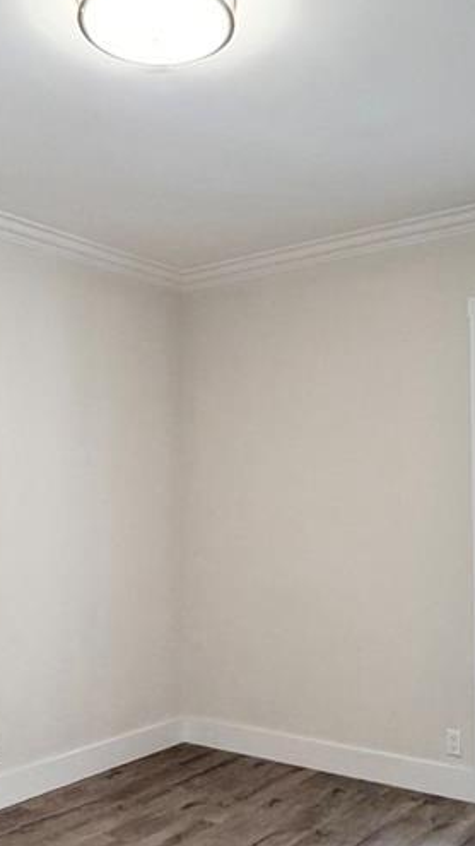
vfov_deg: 53.7
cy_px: 506
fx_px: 829
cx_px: 251
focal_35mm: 37
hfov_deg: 31.9
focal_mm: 2.22
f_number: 2.2
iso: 250
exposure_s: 1/120
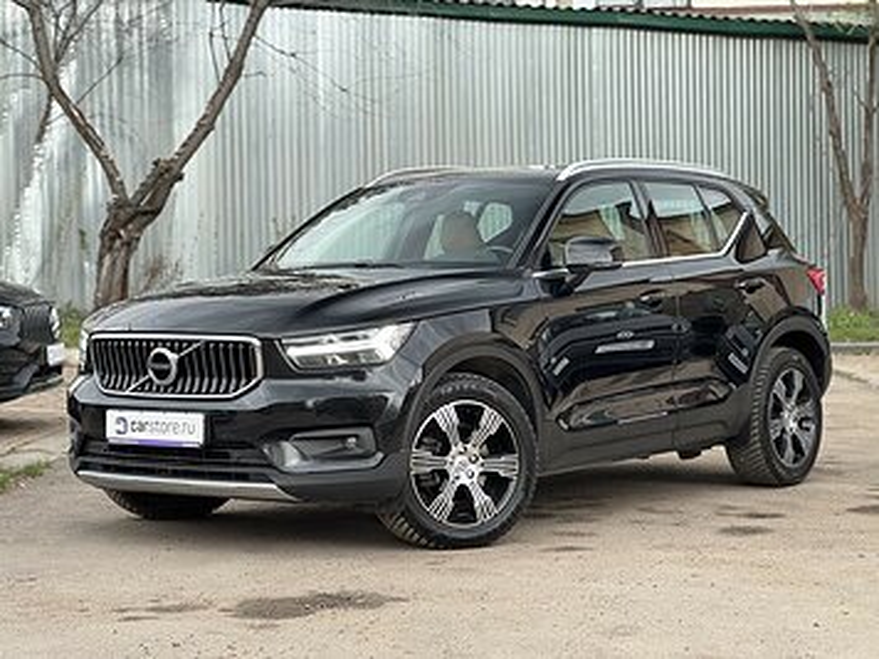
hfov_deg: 25.3
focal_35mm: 77
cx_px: 440
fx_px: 1955
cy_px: 330
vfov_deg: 19.1
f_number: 2.8
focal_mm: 9
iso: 200
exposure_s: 1/63
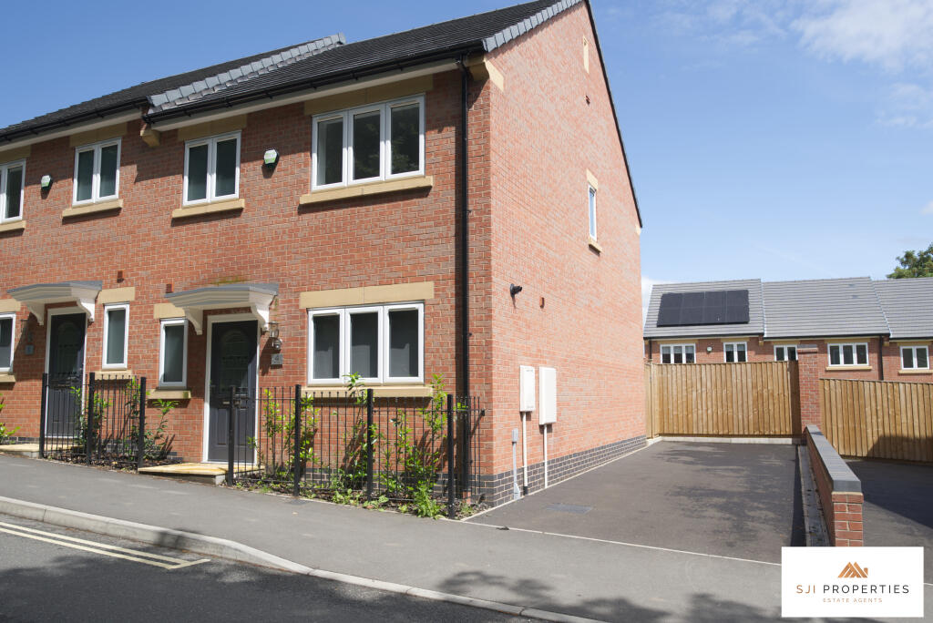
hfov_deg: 96.7
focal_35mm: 16
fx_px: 415
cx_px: 466
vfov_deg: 73.8
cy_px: 312
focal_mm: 16
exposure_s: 1/30
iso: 160
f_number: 4
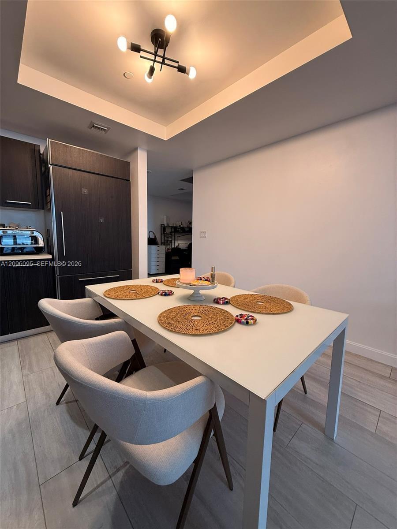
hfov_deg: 85.7
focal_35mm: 14
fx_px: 214
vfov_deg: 102.1
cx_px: 198
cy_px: 264
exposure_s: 1/60
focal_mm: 2.22
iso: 160
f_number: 2.2
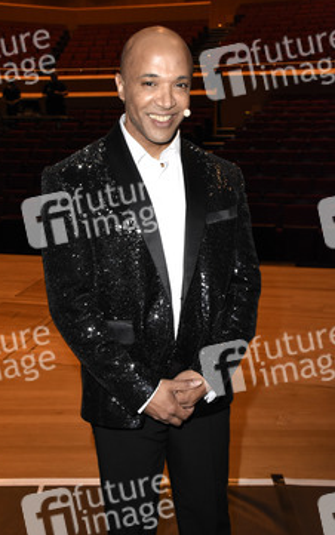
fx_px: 642
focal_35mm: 44
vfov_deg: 45.2
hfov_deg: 29.2
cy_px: 288
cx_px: 141
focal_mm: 26
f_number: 6.3
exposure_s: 1/60
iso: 2000
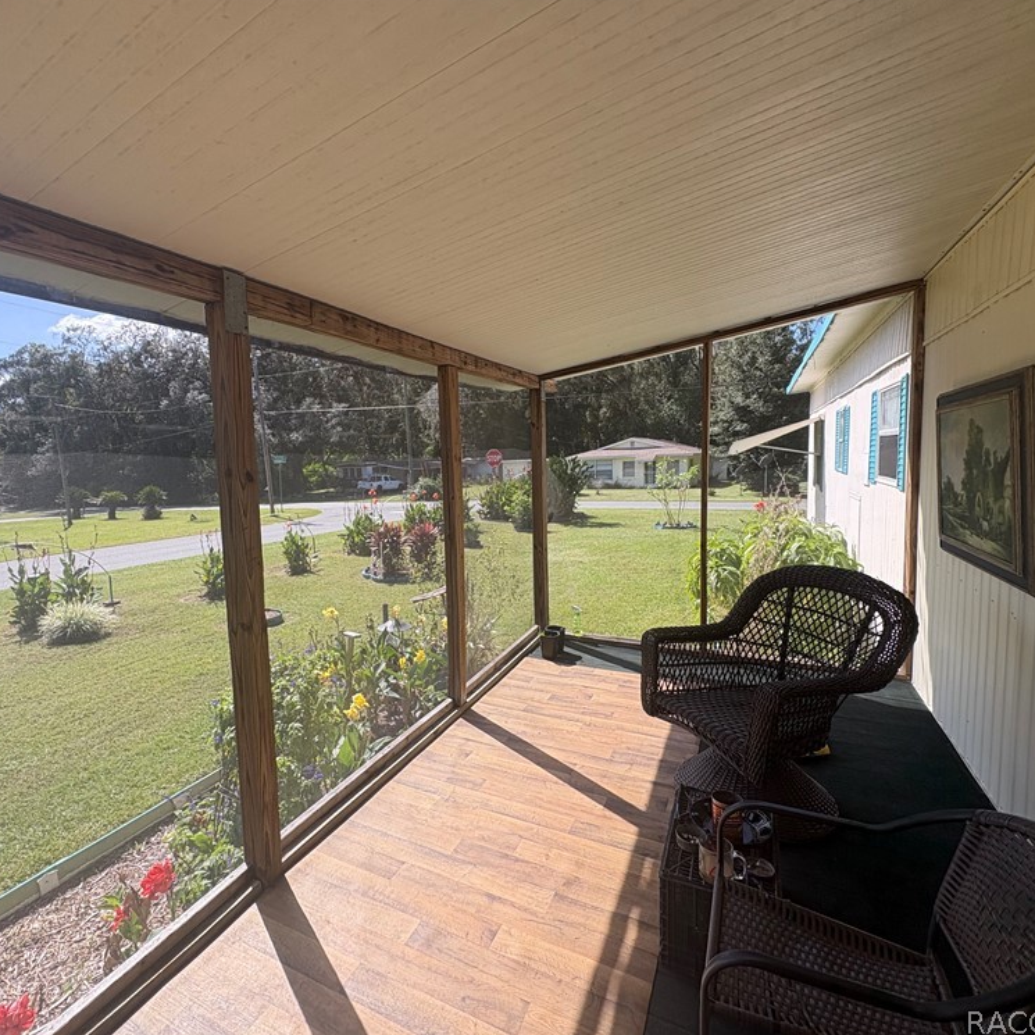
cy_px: 513
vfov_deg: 84.0
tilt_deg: -6.1
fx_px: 575
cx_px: 447
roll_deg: +2.3
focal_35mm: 17
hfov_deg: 83.5
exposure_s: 1/552
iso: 40
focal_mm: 2.22
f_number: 2.2
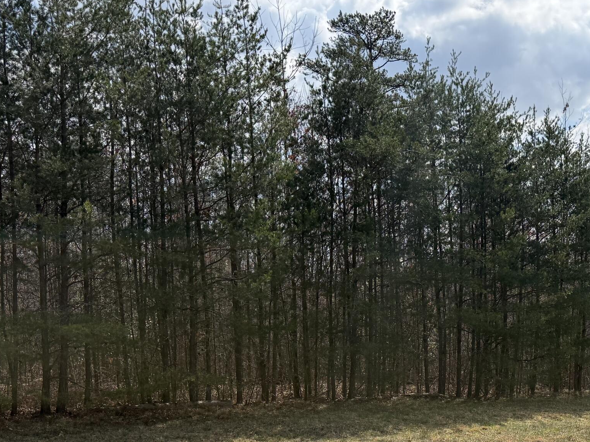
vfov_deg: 30.1
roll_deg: +2.4
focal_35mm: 47
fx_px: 801
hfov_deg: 39.4
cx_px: 437
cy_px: 362
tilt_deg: -1.0
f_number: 1.78
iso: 100
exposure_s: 1/6711
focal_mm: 6.76
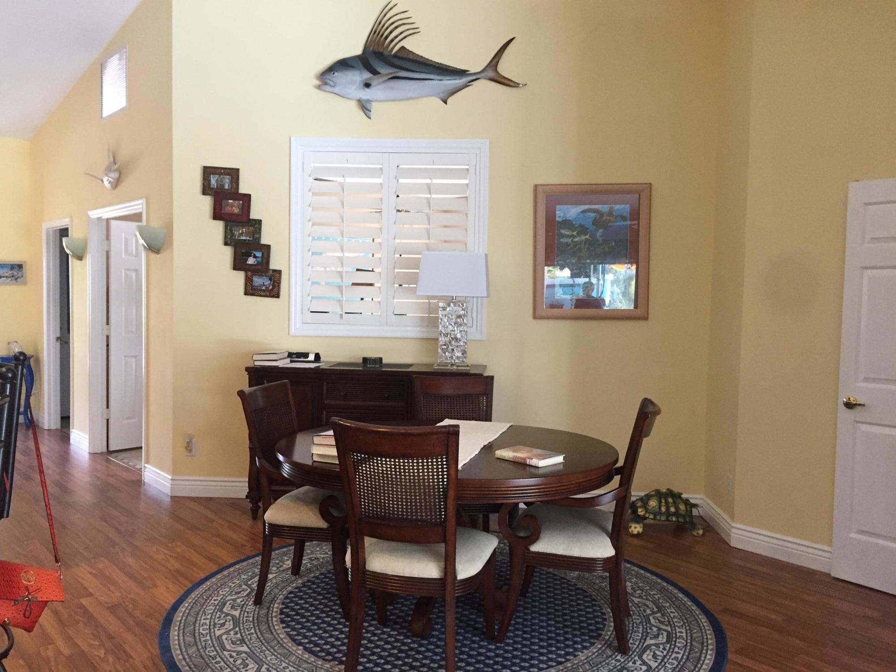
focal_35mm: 29
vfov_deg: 48.2
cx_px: 448
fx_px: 751
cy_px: 336
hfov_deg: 61.7
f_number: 2.2
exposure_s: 1/30
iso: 200
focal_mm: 4.15
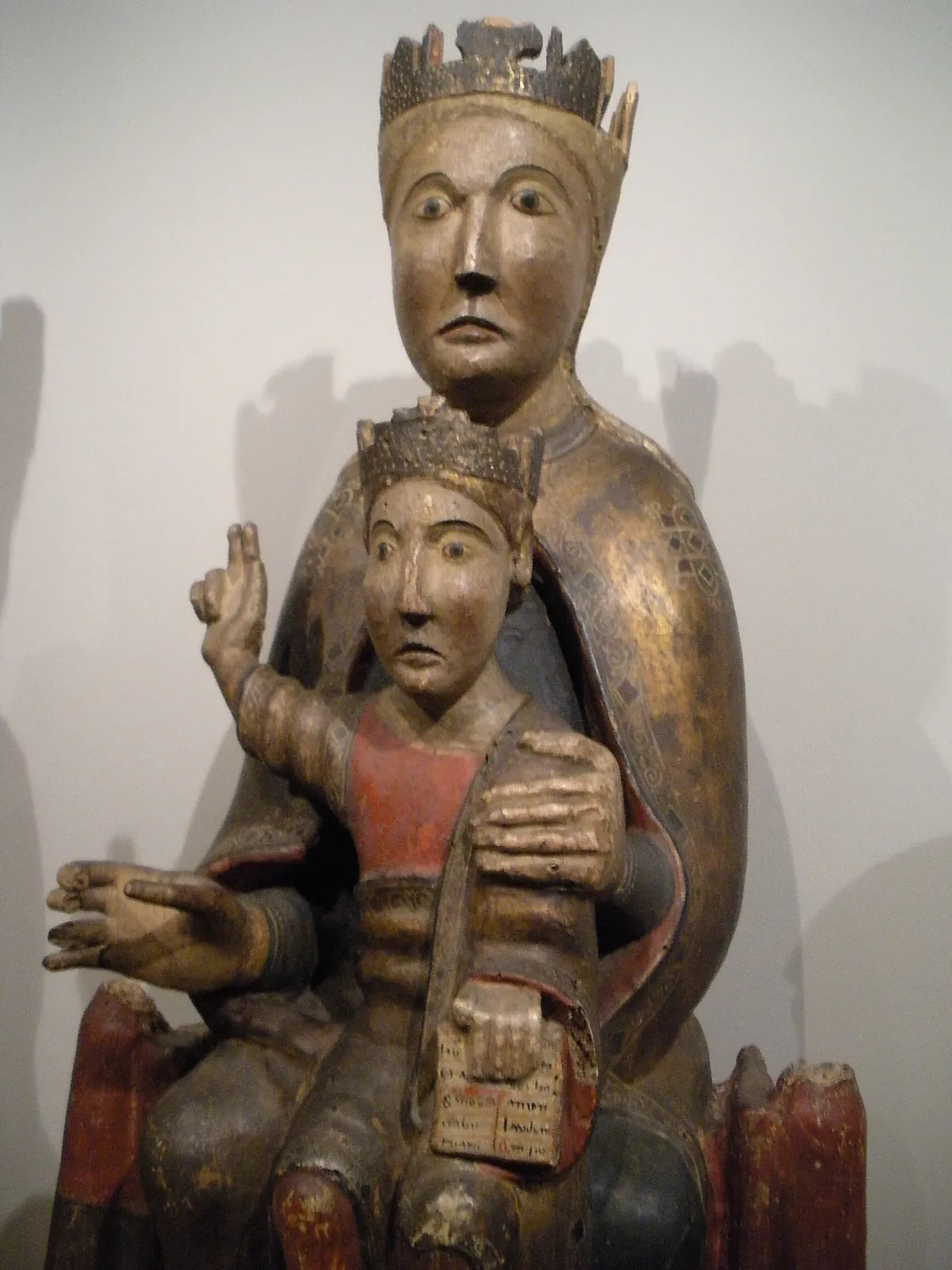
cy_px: 635
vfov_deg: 51.4
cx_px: 476
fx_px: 1320
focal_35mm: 36
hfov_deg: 39.7
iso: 400
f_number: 3.5
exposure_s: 1/8.6
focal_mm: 6.3
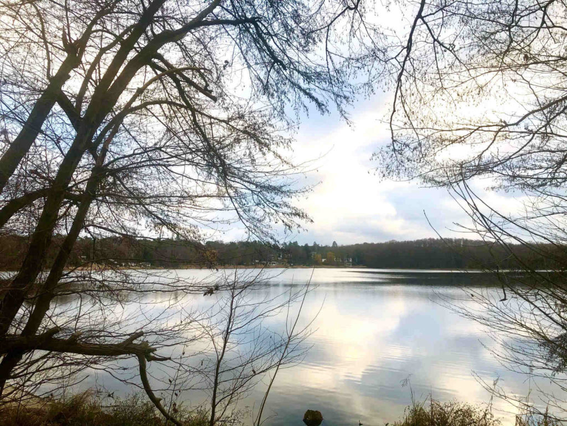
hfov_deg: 63.4
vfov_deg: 49.7
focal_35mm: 28
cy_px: 213
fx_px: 459
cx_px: 284
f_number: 1.8
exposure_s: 1/333
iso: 20
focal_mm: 4
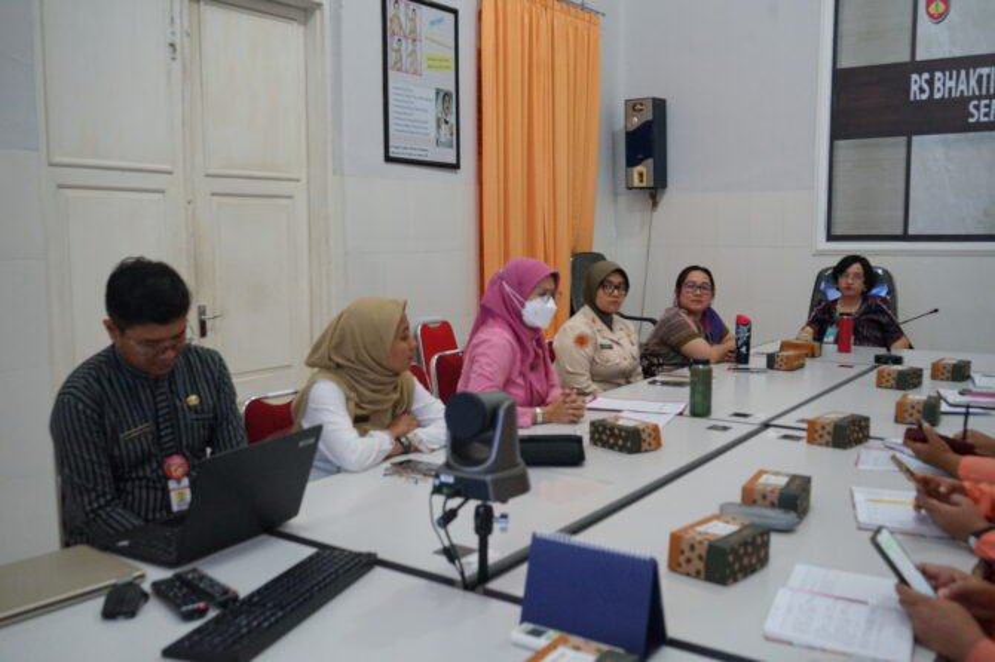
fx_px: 884
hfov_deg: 58.7
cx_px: 498
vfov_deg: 41.1
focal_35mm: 32
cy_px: 331
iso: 3200
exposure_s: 1/100
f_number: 5.6
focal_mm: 32
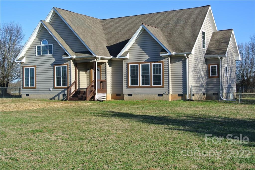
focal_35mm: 51
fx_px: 361
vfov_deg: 26.5
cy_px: 85
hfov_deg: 38.9
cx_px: 128
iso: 100
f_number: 4.8
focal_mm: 18.9
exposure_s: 1/500
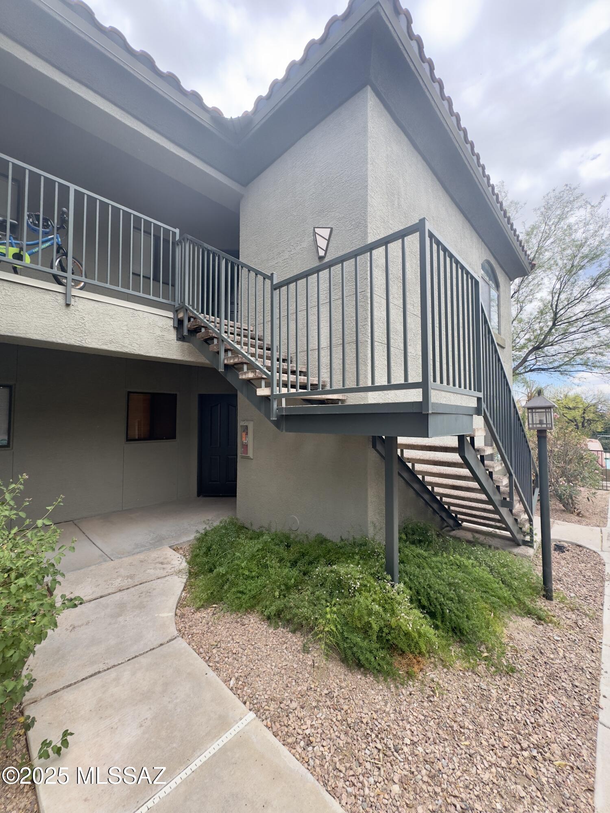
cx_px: 305
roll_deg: -0.3
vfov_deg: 102.1
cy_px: 406
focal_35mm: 14
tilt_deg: +1.3
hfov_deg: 85.7
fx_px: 329
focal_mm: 2.22
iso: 40
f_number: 2.2
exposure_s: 1/249
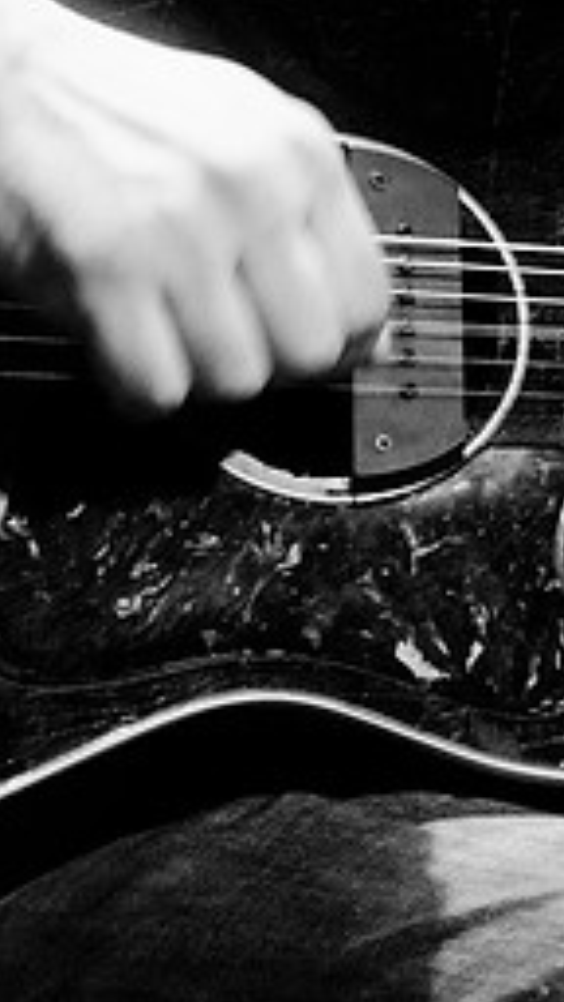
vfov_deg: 8.7
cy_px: 391
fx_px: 6620
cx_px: 846
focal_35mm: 249
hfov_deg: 4.8
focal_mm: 70
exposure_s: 1/80
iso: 1600
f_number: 2.8
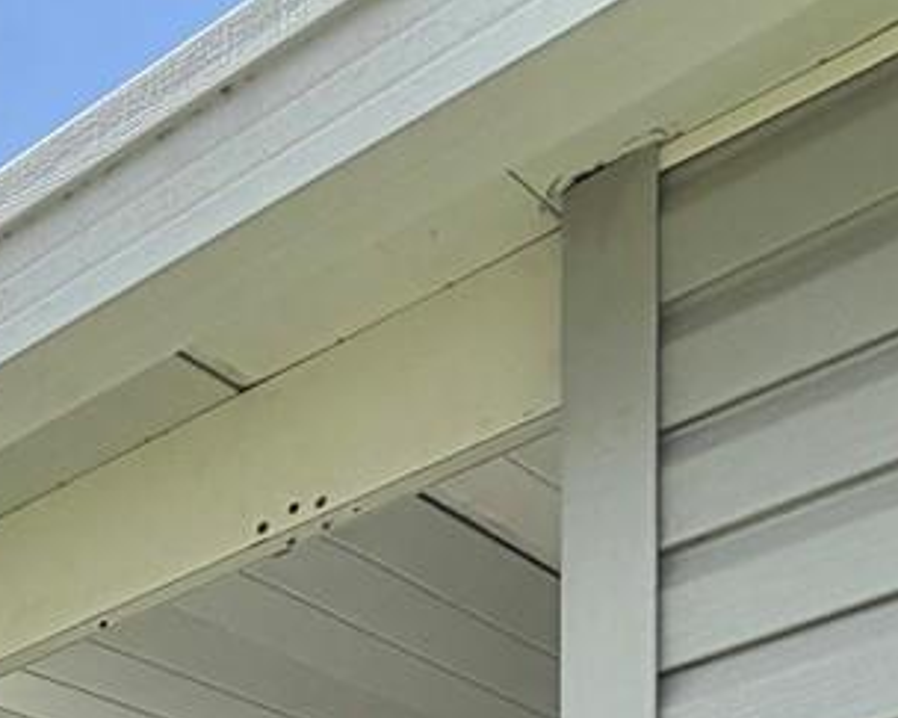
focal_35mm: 72
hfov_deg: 20.5
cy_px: 1720
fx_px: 1913
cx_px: -611
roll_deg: +4.4
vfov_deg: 14.3
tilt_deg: -5.0
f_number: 2.2
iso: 25
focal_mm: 2.22
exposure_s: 1/901
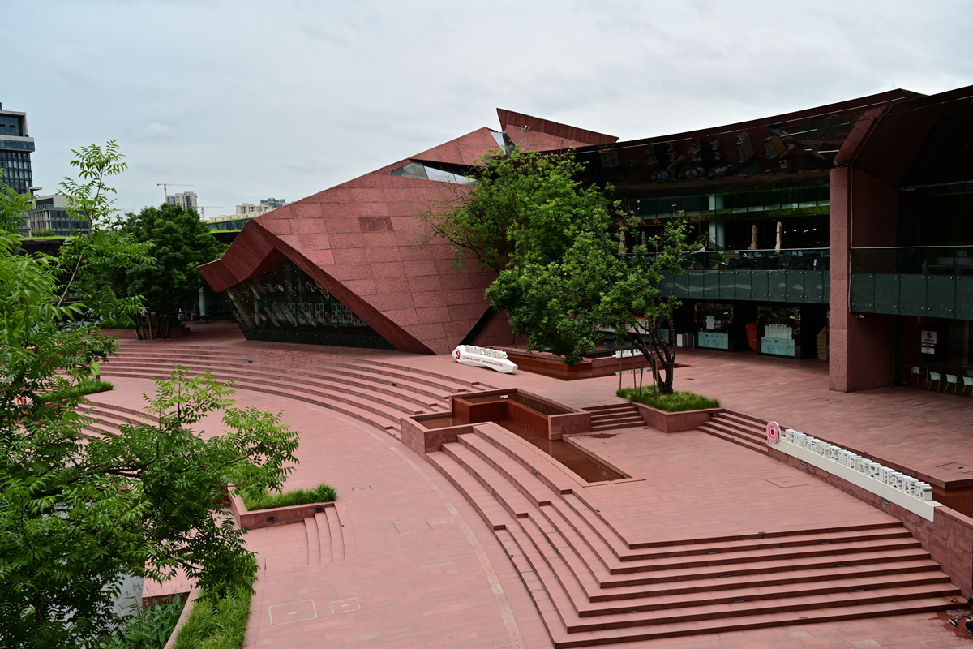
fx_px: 784
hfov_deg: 63.7
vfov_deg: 45.0
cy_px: 324
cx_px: 486
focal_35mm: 29
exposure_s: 1/60
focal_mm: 29
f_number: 8
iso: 200
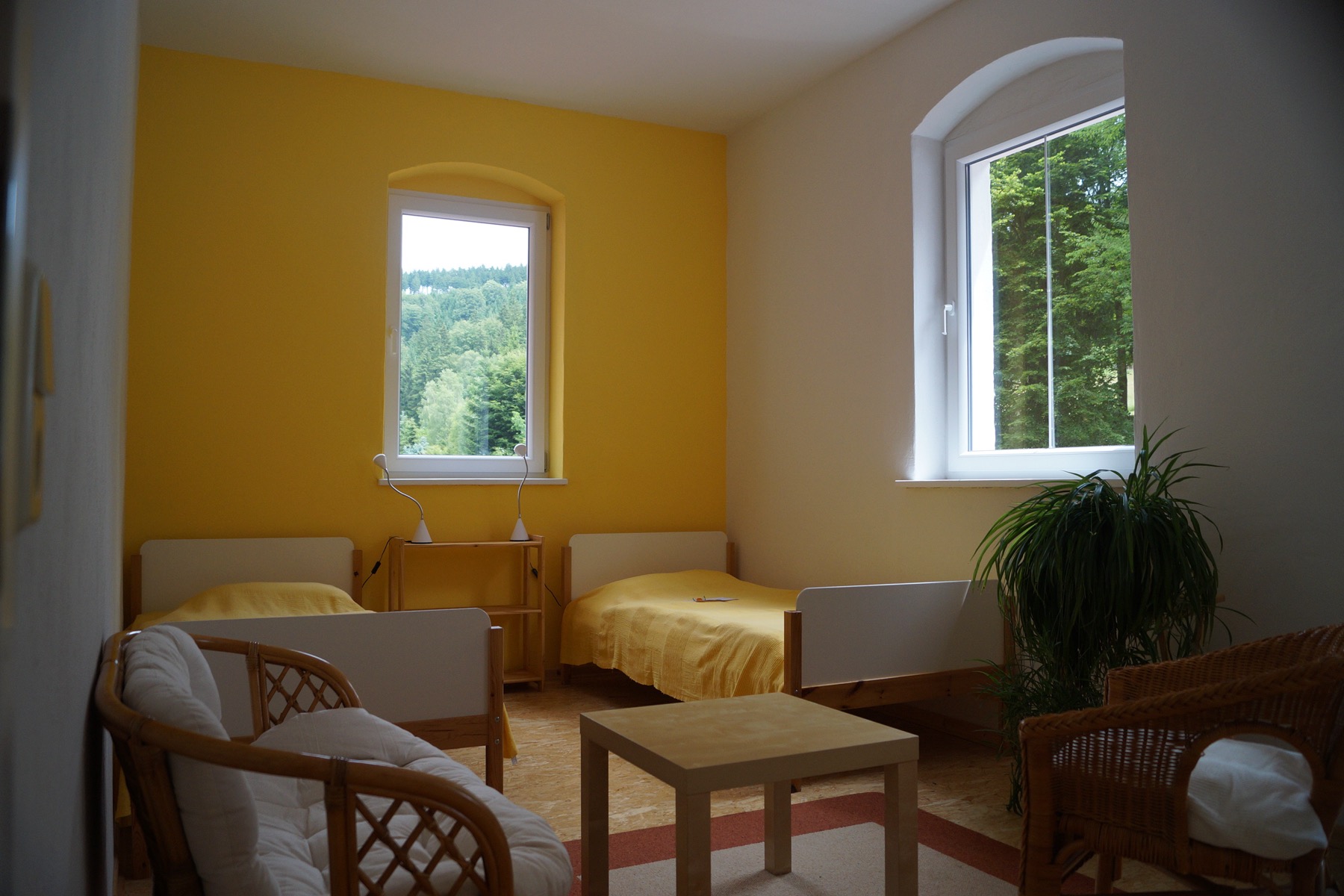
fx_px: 1008
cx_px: 672
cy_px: 448
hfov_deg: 67.4
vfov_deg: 47.9
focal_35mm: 27
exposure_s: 1/160
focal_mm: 18
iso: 400
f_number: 4
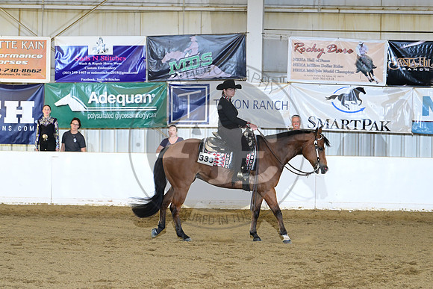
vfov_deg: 6.9
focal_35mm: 200
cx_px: 216
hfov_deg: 10.3
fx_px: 2406
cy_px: 144
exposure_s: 1/200
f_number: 7.1
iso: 5000
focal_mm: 200
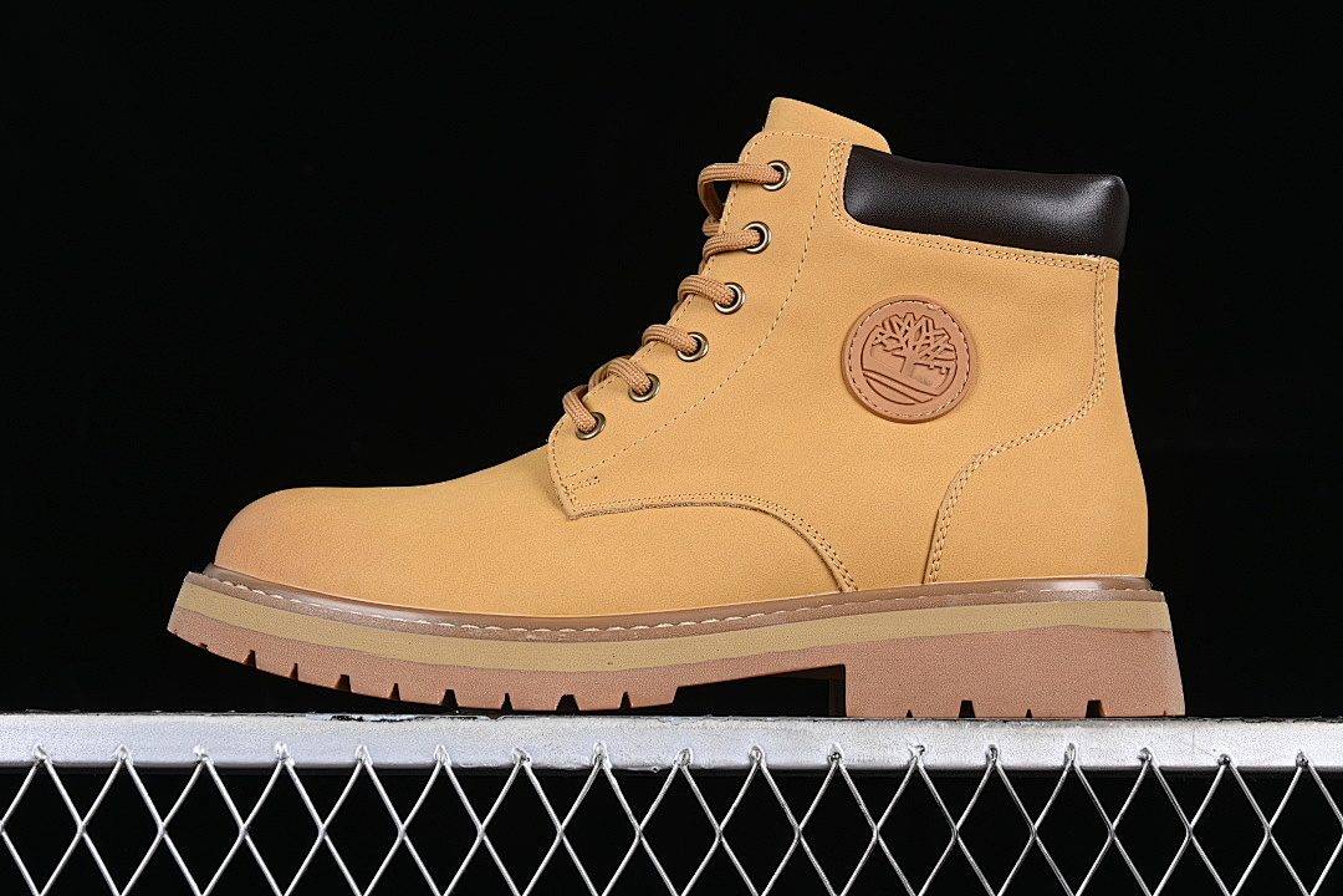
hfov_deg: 27.0
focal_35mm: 75
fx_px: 2798
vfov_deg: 18.2
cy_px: 448
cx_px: 672
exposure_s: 1/60
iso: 160
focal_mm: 50
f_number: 6.3
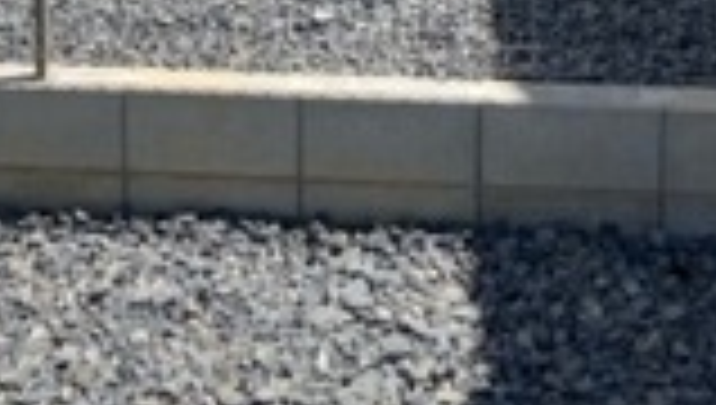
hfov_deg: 30.5
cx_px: 329
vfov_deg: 15.0
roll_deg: -0.6
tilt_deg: -6.2
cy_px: -351
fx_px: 1312
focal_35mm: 69
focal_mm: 3.99
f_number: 1.8
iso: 32
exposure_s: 1/1869
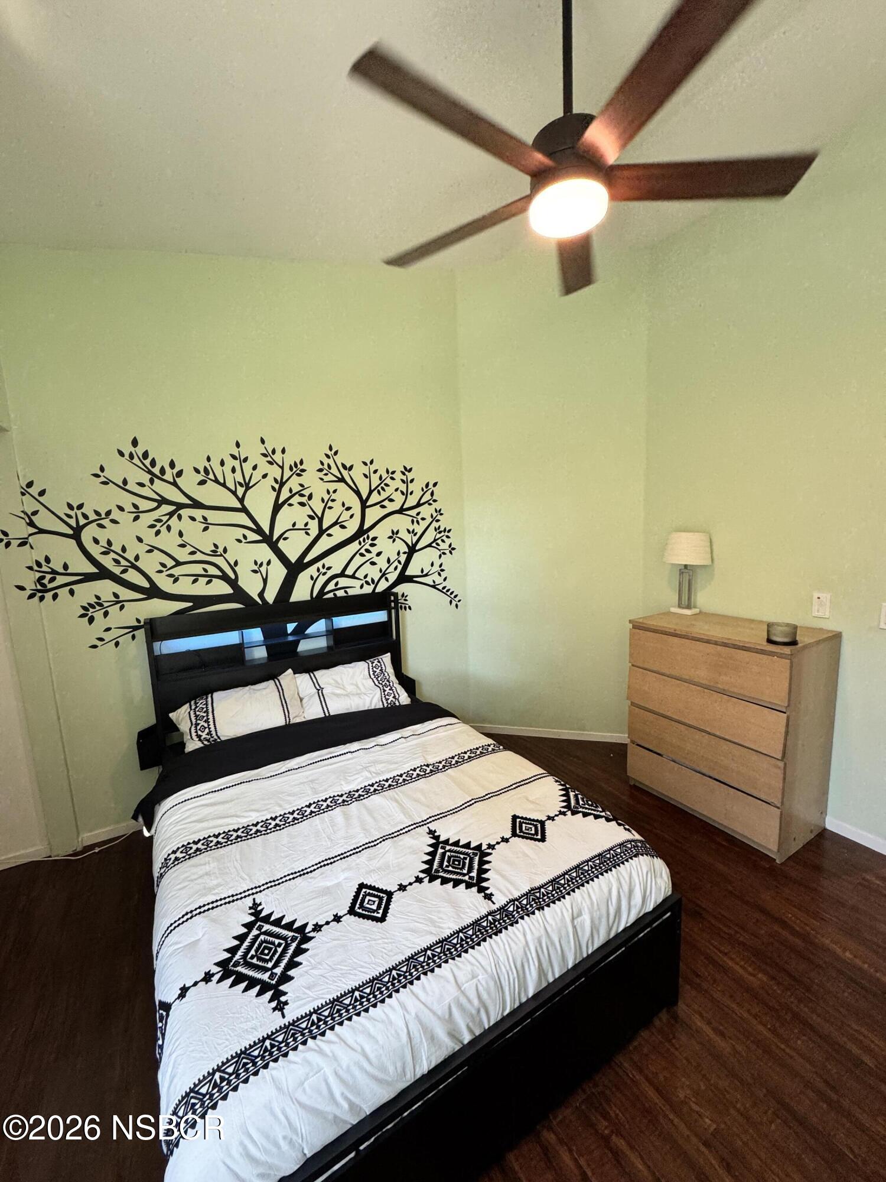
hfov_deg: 85.7
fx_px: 478
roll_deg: +0.7
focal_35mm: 14
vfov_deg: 102.1
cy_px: 591
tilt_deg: -7.9
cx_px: 443
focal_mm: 2.22
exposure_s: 1/99
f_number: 2.2
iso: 160
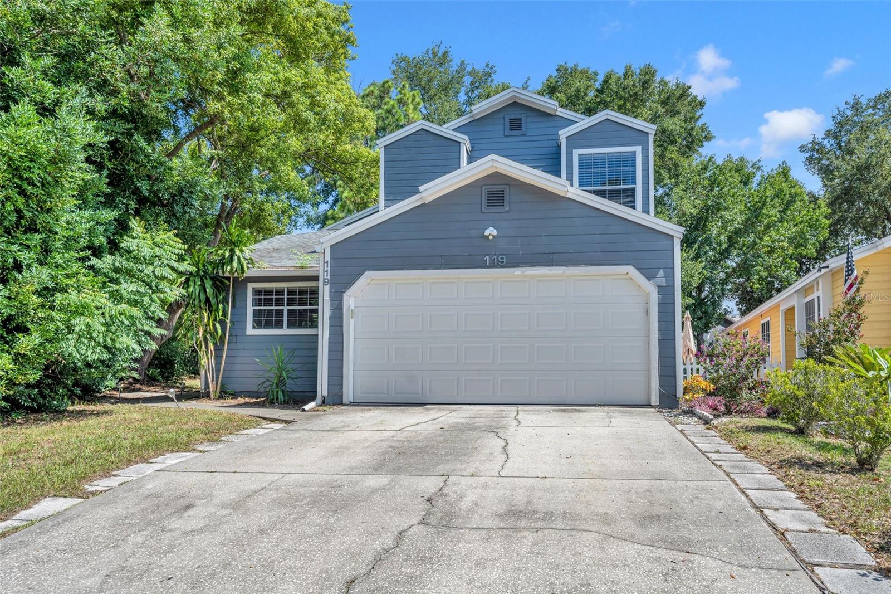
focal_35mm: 23
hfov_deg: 76.1
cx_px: 446
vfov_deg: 55.1
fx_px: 569
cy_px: 297
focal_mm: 23
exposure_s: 1/320
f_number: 6.3
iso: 100
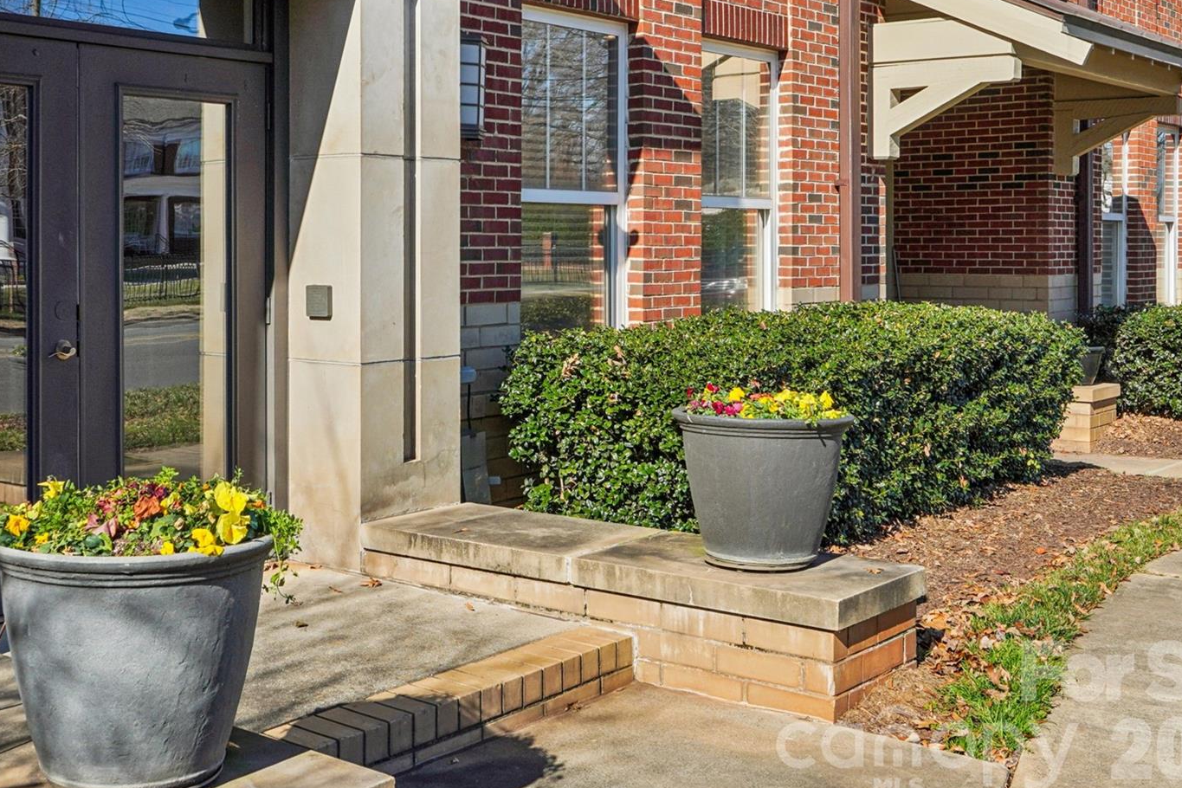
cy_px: 220
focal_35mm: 45
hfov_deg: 43.1
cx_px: 410
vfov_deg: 29.5
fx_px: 1477
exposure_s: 1/200
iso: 100
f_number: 8
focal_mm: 20
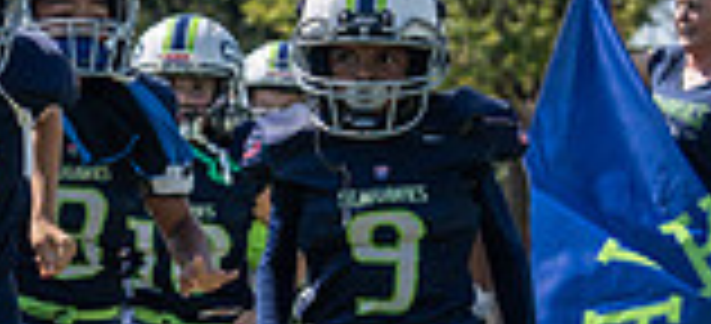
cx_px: -66
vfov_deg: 3.6
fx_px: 5128
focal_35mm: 284
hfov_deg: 7.9
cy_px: 272
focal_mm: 70
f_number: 4
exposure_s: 1/1250
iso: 100
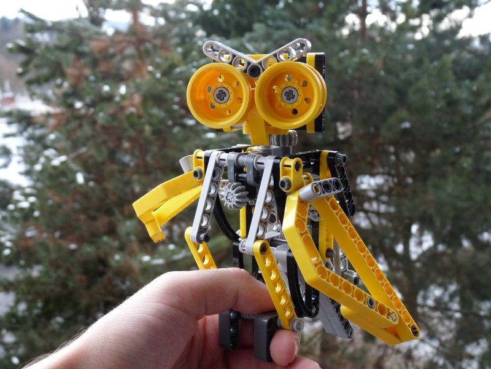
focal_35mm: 48
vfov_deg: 30.3
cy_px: 184
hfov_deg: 39.7
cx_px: 246
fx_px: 681
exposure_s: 1/125
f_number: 3.2
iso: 100
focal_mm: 8.5
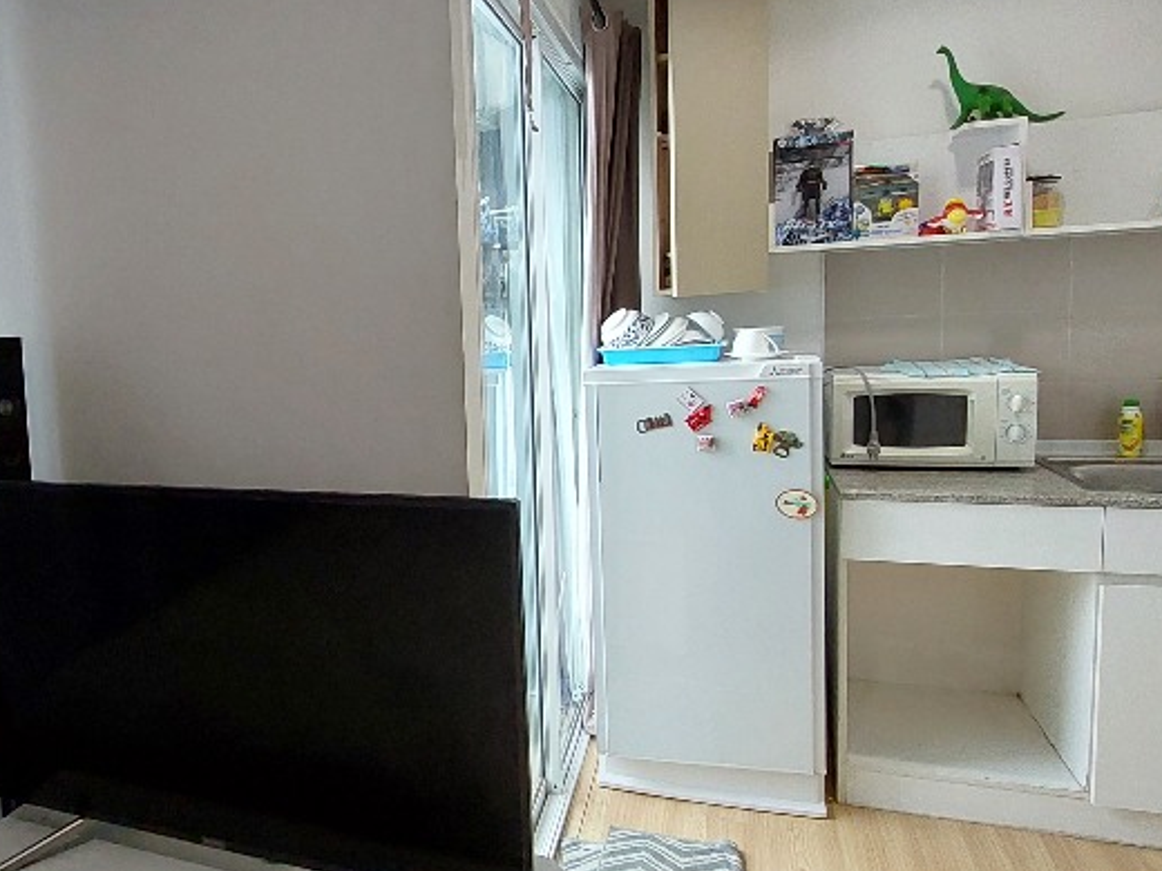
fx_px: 839
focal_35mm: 25
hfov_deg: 66.3
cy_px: 420
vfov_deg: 54.9
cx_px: 333
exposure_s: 1/50
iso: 320
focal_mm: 1.74
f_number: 2.2
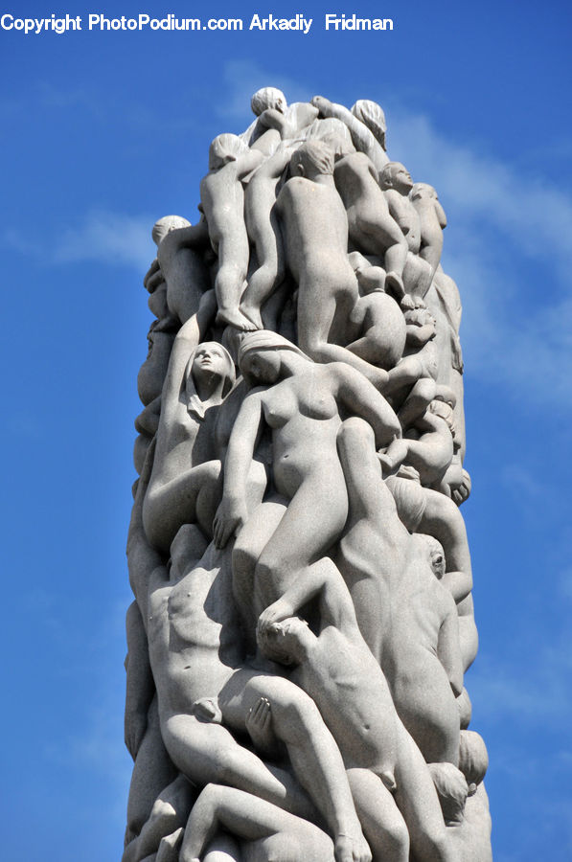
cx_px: 286
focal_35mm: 255
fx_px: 6098
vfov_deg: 8.1
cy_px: 431
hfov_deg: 5.4
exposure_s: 1/800
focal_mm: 170
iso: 200
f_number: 7.1
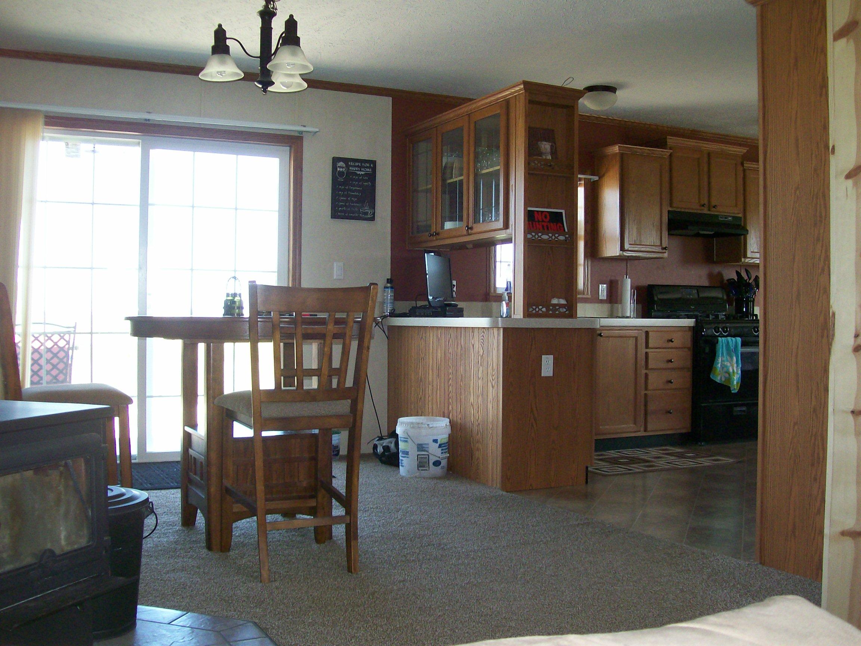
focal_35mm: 36
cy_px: 323
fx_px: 895
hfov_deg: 51.4
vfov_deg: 39.7
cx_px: 430
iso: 140
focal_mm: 6
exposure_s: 1/64
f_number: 2.7
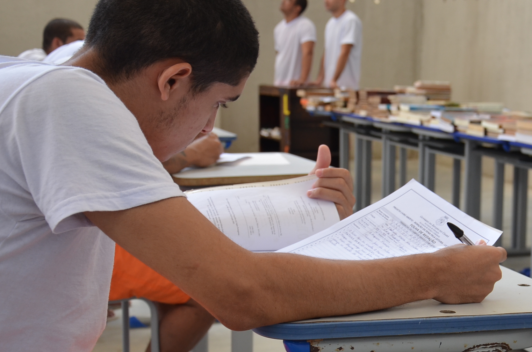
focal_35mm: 68
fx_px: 1003
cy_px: 214
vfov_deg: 19.9
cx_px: 426
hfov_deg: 29.0
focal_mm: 28
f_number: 4.2
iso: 400
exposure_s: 1/80
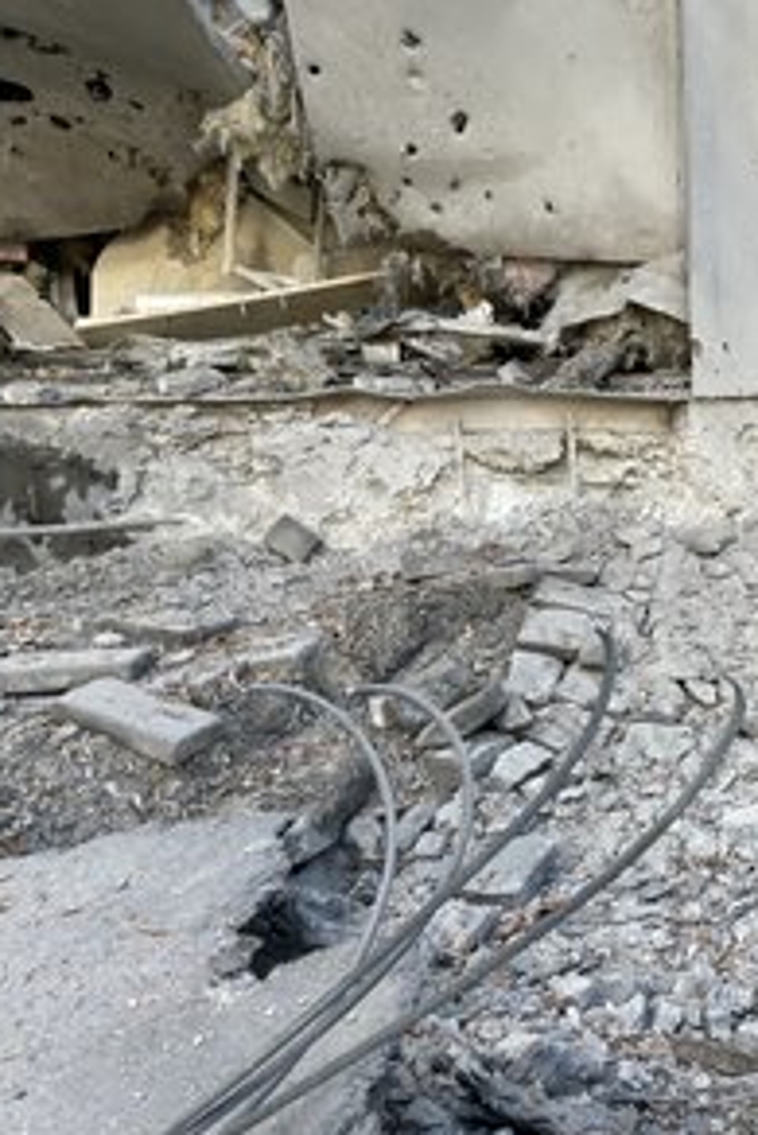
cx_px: 742
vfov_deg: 51.9
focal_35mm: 37
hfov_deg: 33.2
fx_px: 1167
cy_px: 579
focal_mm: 4.2
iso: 32
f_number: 1.6
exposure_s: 1/150
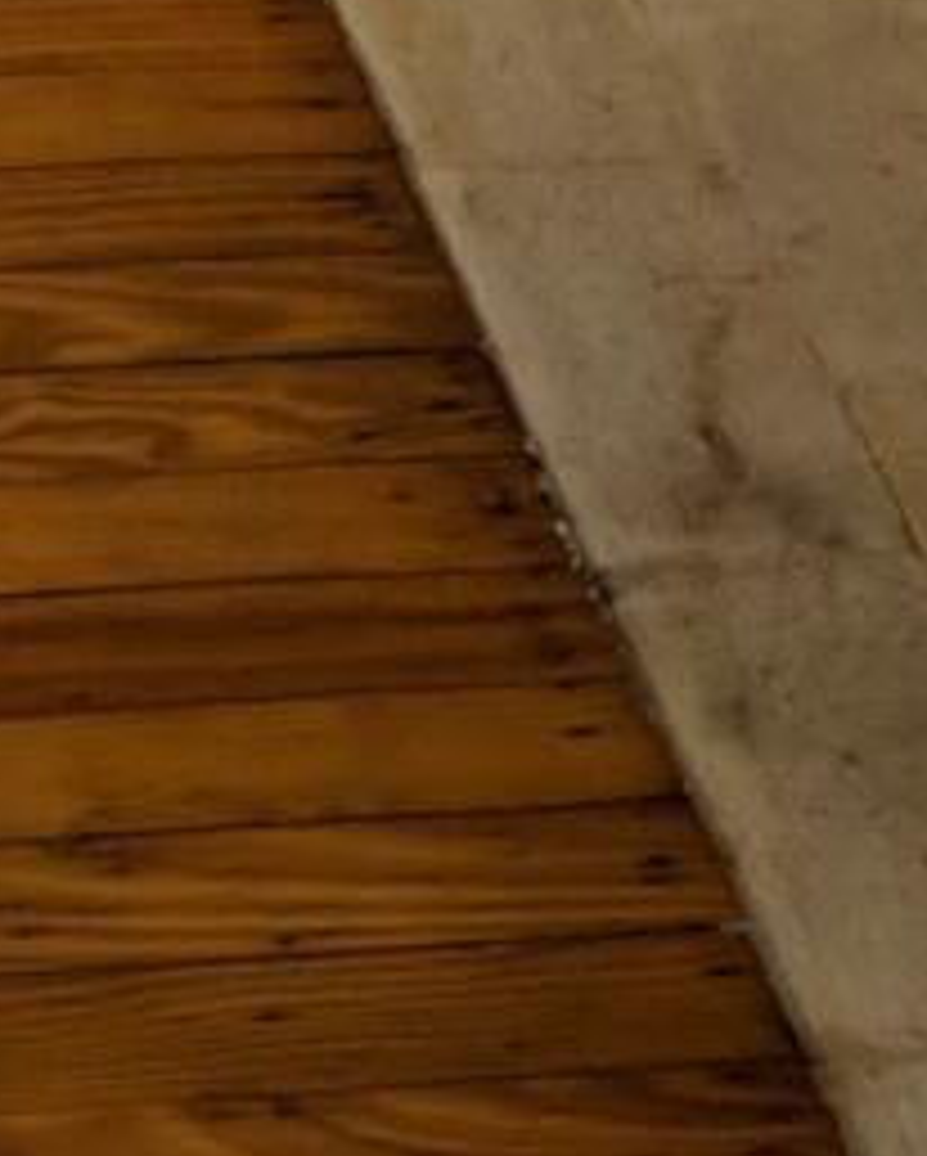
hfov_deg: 7.3
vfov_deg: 7.5
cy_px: -2946
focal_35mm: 205
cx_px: -837
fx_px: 7022
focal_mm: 4.44
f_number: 1.8
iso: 105
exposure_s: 1/60
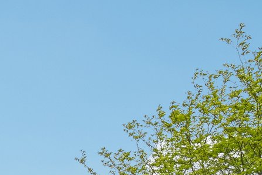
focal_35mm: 69
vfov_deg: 15.5
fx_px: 502
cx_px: -161
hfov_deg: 22.3
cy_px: 354
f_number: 8
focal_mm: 10
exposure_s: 1/160
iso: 100
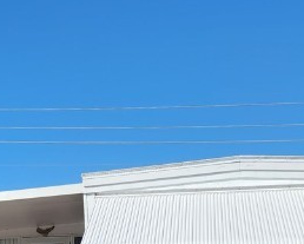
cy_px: 204
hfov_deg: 20.8
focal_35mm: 89
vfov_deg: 17.1
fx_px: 802
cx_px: 8
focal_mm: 6.4
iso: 12
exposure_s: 1/1681
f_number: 1.8
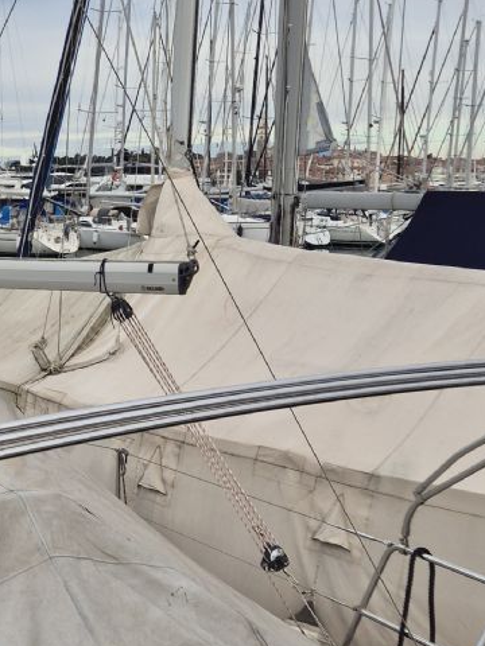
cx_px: -140
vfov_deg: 28.2
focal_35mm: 69
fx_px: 1289
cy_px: 339
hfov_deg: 19.7
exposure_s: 1/546
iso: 25
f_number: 1.8
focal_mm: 5.4
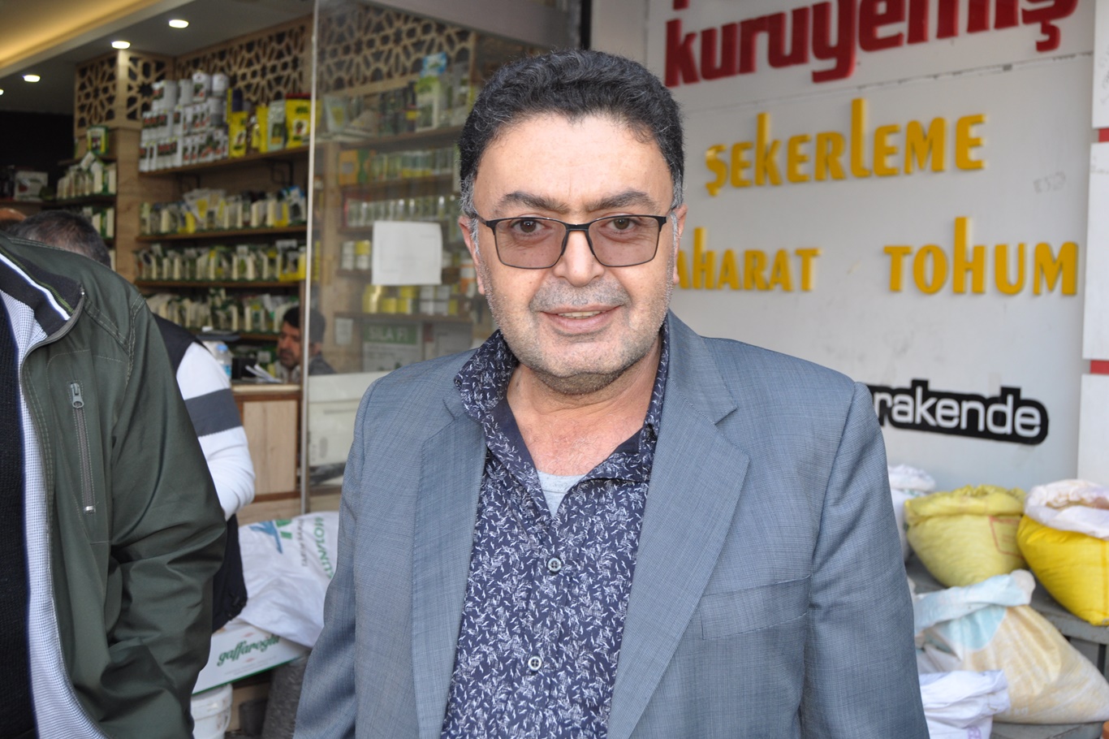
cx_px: 554
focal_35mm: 39
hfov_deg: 49.6
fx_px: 1201
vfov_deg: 34.2
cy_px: 370
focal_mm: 26
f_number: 4
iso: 400
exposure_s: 1/80
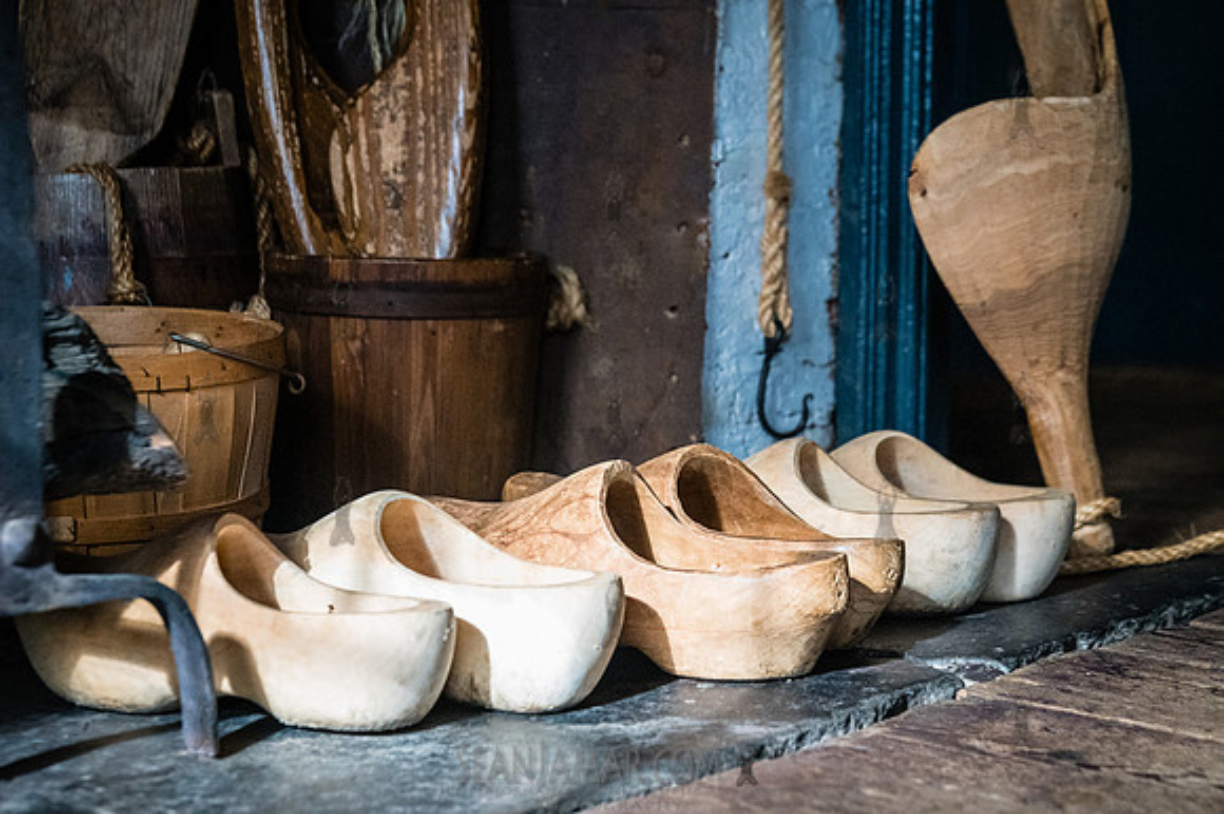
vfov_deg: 18.4
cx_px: 612
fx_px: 2514
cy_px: 407
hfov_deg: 27.4
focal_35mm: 74
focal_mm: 74
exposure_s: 1/320
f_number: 5.6
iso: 12800
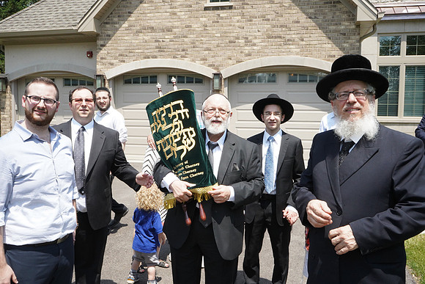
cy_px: 142
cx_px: 212
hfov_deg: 58.7
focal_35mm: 32
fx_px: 378
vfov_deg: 41.1
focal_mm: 32
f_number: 22
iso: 3200
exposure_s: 1/320
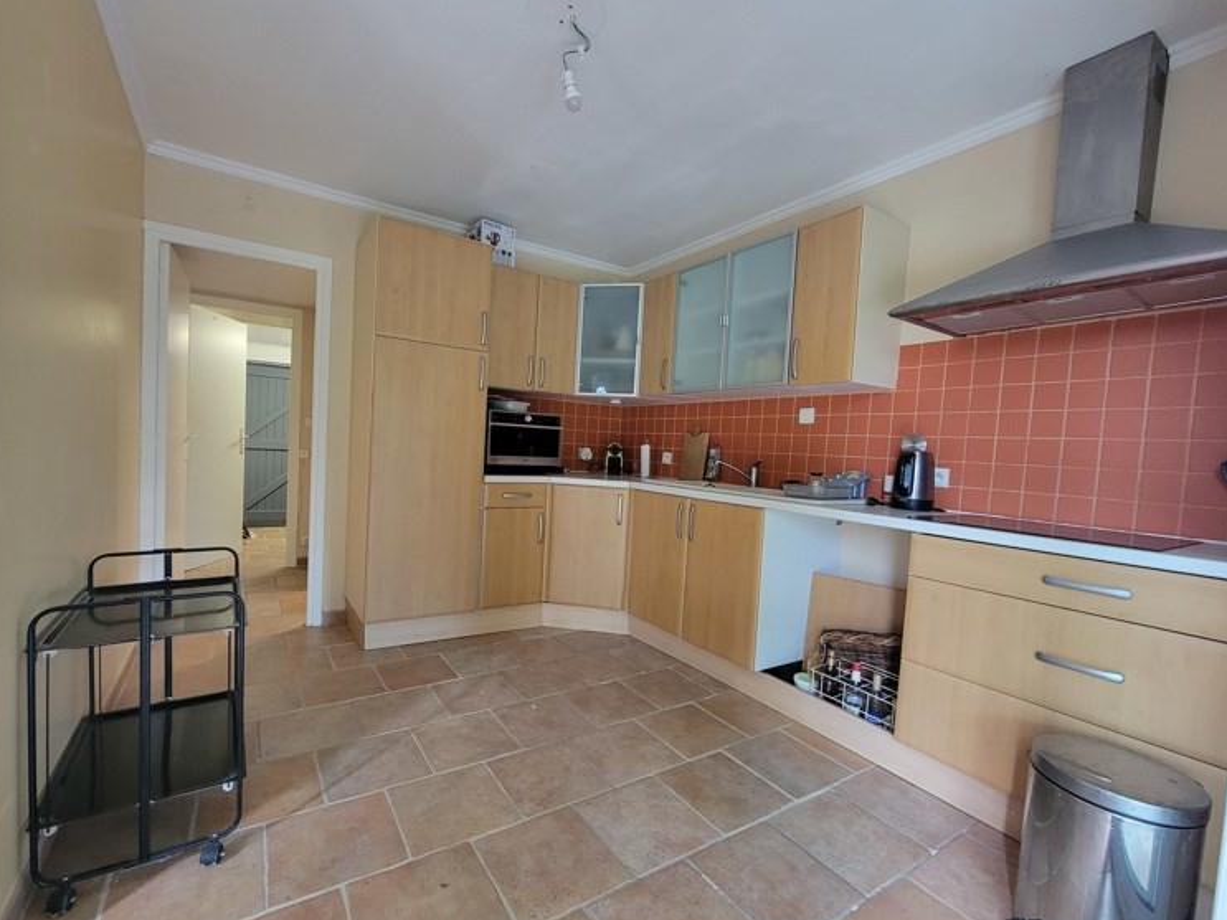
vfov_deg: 85.6
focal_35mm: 14
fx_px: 496
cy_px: 479
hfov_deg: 101.9
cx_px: 570
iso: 400
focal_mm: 2.2
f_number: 2.2
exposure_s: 1/50
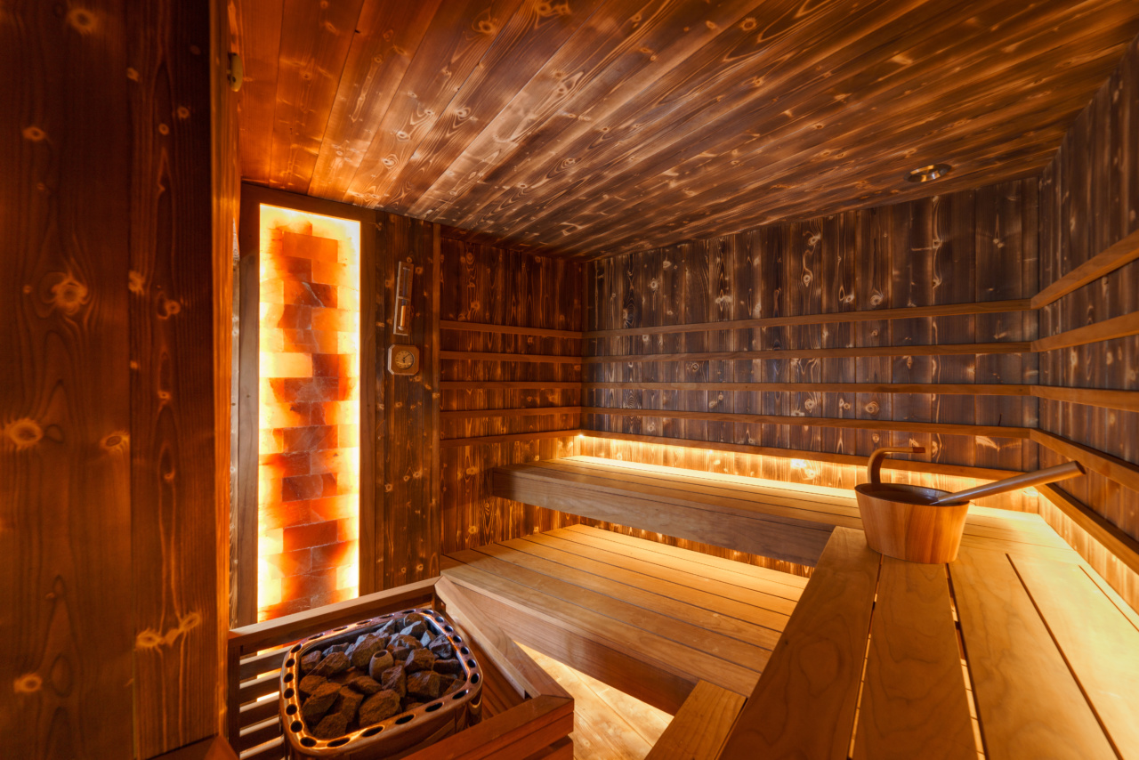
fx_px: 443
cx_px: 570
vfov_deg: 81.2
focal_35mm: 14
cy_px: 380
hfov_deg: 104.2
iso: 400
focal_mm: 14
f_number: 6.3
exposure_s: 1.3
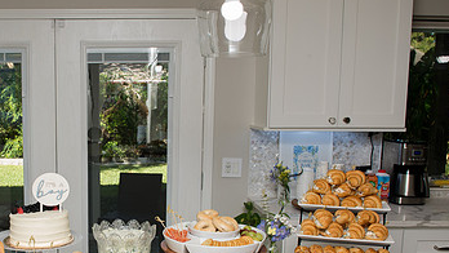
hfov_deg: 44.8
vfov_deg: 26.9
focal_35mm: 44
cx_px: 111
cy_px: 179
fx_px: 524
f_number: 9
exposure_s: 1/160
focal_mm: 24
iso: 500
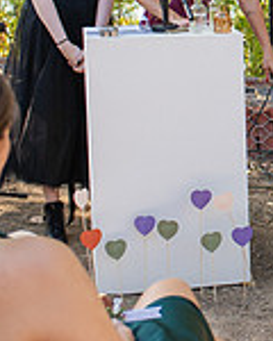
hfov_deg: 11.3
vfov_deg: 15.0
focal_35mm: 127
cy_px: 34
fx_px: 1283
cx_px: 491
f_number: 3.5
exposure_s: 1/1000
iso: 500
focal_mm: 35
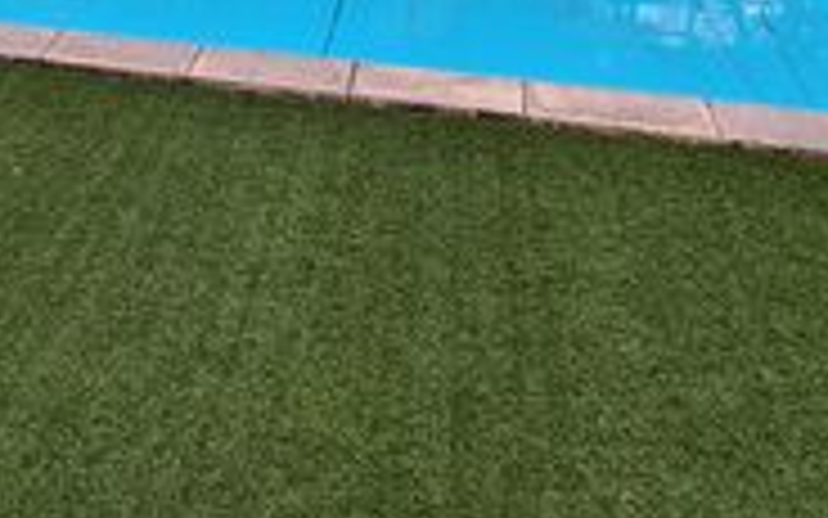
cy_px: -252
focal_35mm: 45
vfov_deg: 23.2
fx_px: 1015
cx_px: 104
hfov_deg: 41.3
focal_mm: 2.2
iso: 125
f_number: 2.2
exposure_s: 1/50
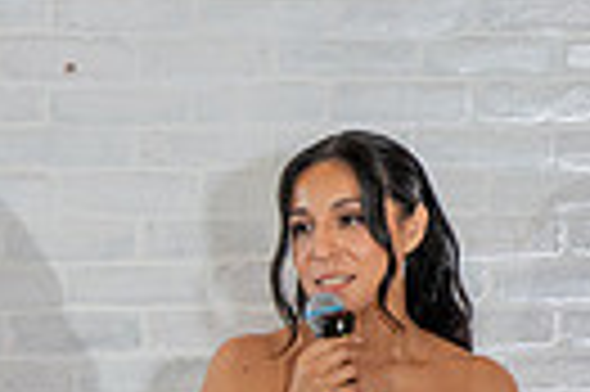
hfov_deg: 6.6
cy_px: 813
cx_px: -144
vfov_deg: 4.3
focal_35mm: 311
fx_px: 5091
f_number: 2.8
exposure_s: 1/200
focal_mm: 70
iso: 1600
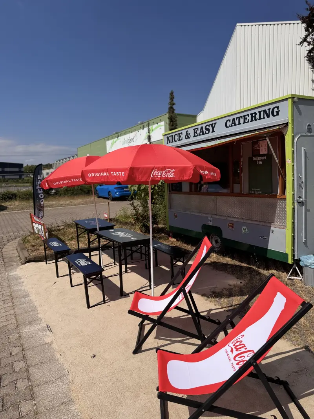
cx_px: 157
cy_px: 210
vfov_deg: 71.6
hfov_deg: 56.8
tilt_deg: -5.2
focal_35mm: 24
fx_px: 290
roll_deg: +1.1
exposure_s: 1/9009
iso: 80
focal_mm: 6.76
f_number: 1.78
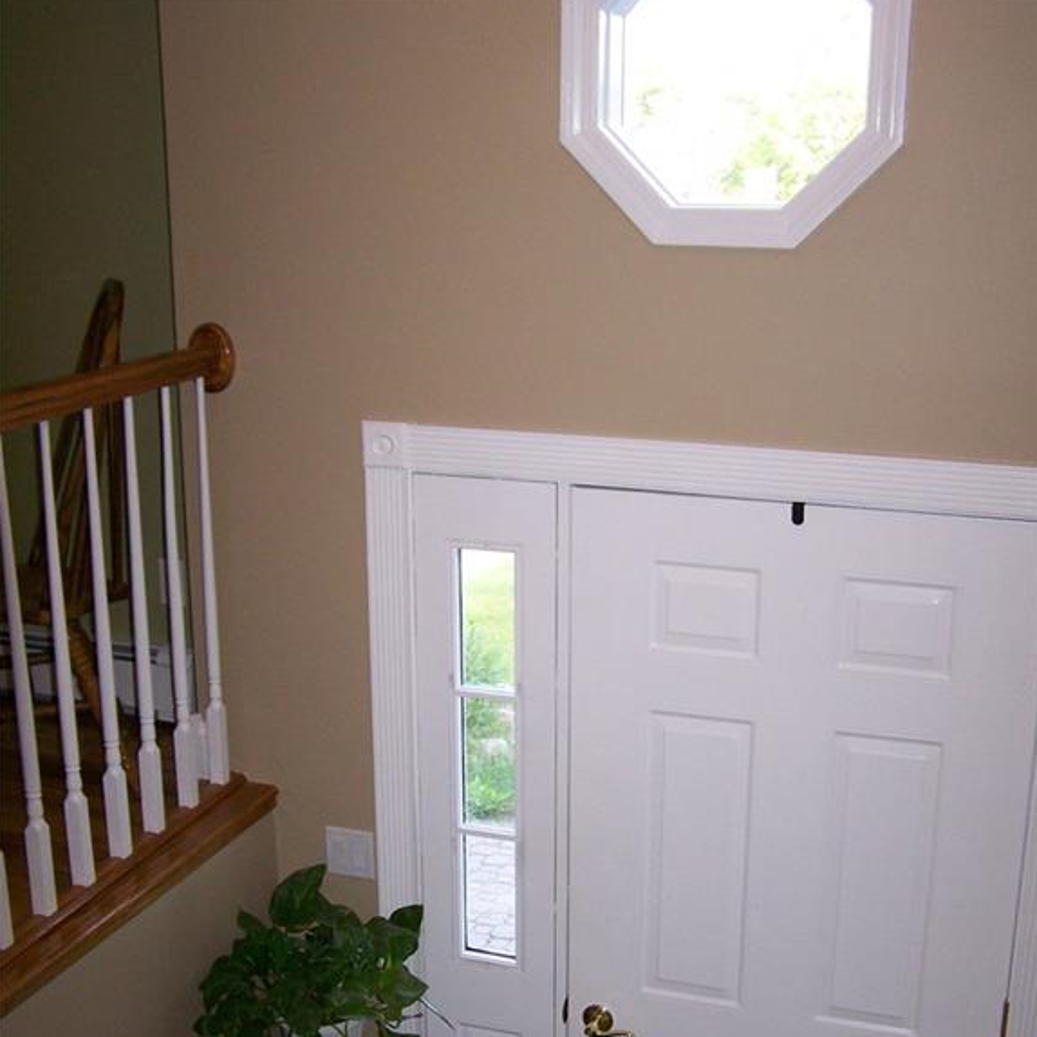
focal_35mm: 45
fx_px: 1525
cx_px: 519
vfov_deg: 37.2
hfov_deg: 37.6
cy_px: 683
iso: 200
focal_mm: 6.3
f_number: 2.8
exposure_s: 1/60
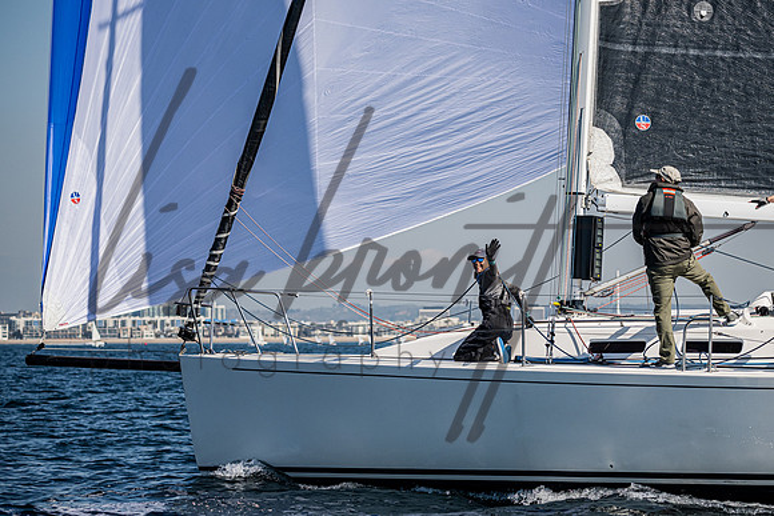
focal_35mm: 135
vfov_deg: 10.2
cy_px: 252
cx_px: 517
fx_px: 2892
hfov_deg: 15.2
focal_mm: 100
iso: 400
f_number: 4.5
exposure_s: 1/6400
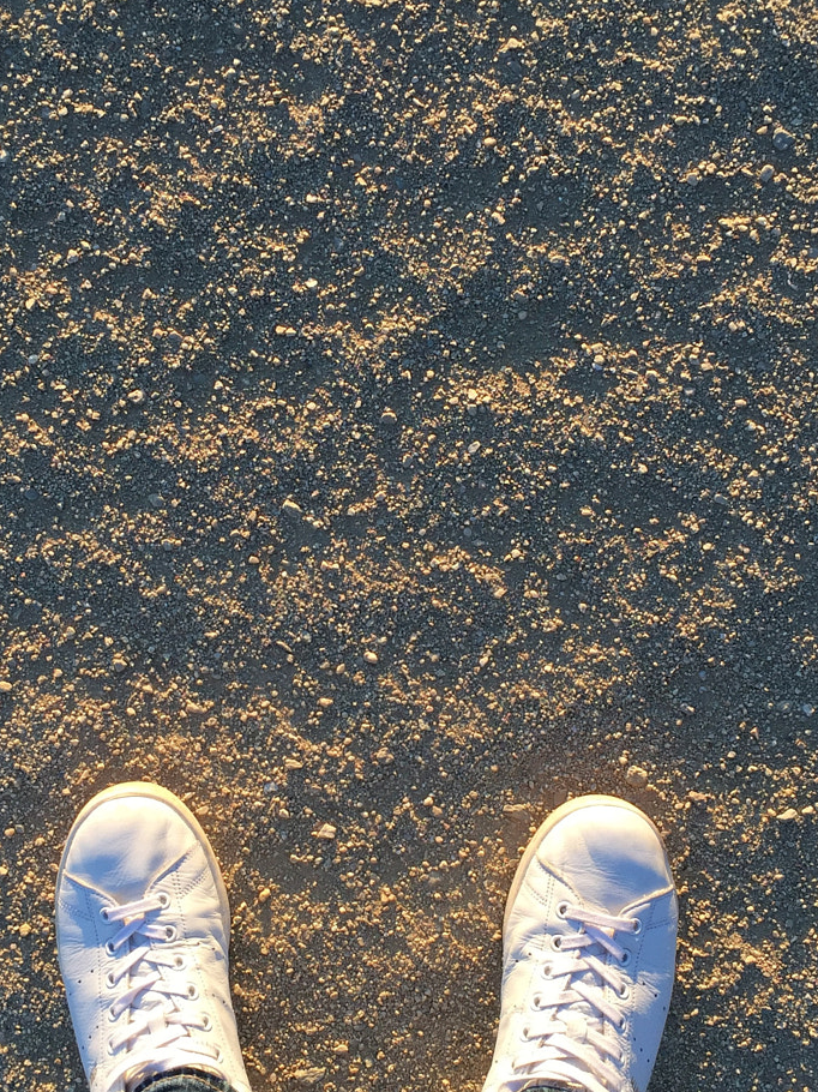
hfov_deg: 28.5
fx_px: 1608
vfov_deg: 37.4
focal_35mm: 51
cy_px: 629
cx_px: 377
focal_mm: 4.15
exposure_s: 1/314
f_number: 2.2
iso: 32
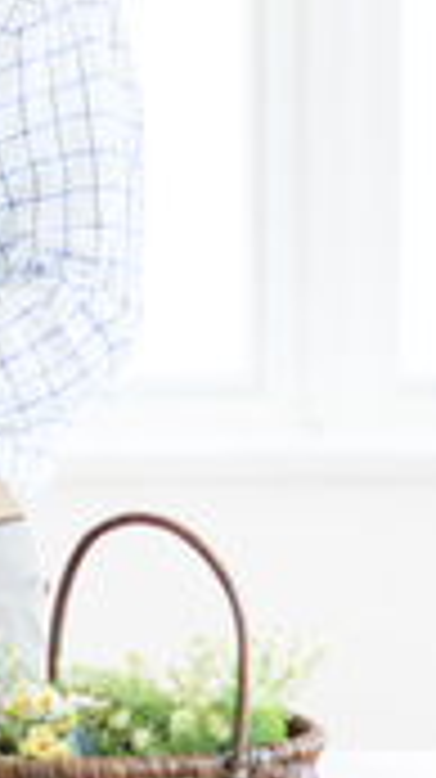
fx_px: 6799
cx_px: -647
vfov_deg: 6.5
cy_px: 126
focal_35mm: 330
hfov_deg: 3.6
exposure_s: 1/160
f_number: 2.8
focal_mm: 85
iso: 500
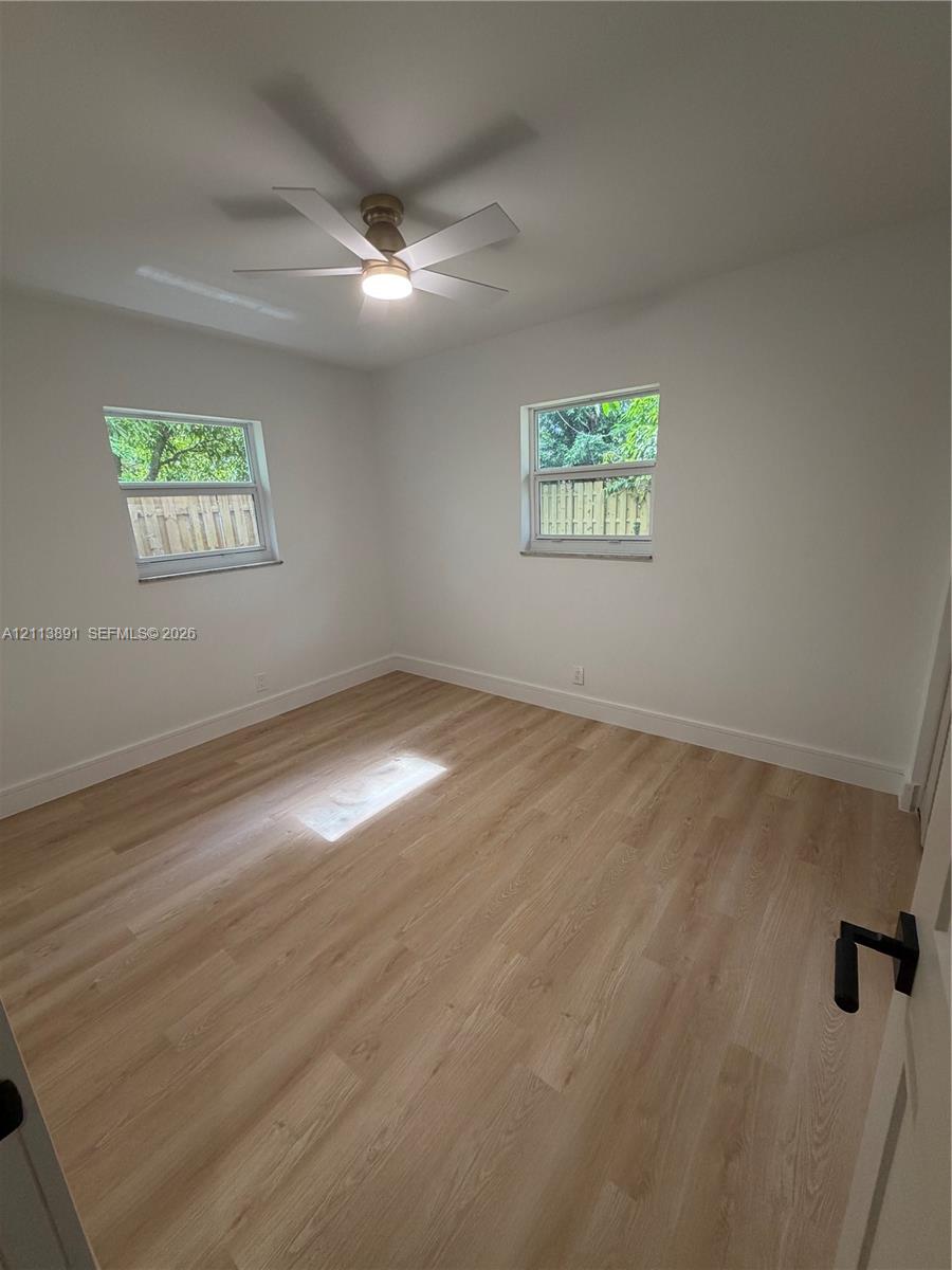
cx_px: 476
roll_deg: +3.0
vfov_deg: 102.1
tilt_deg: -14.6
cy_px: 635
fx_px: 513
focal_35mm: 14
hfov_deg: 85.7
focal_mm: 2.22
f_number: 2.2
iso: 200
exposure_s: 1/120
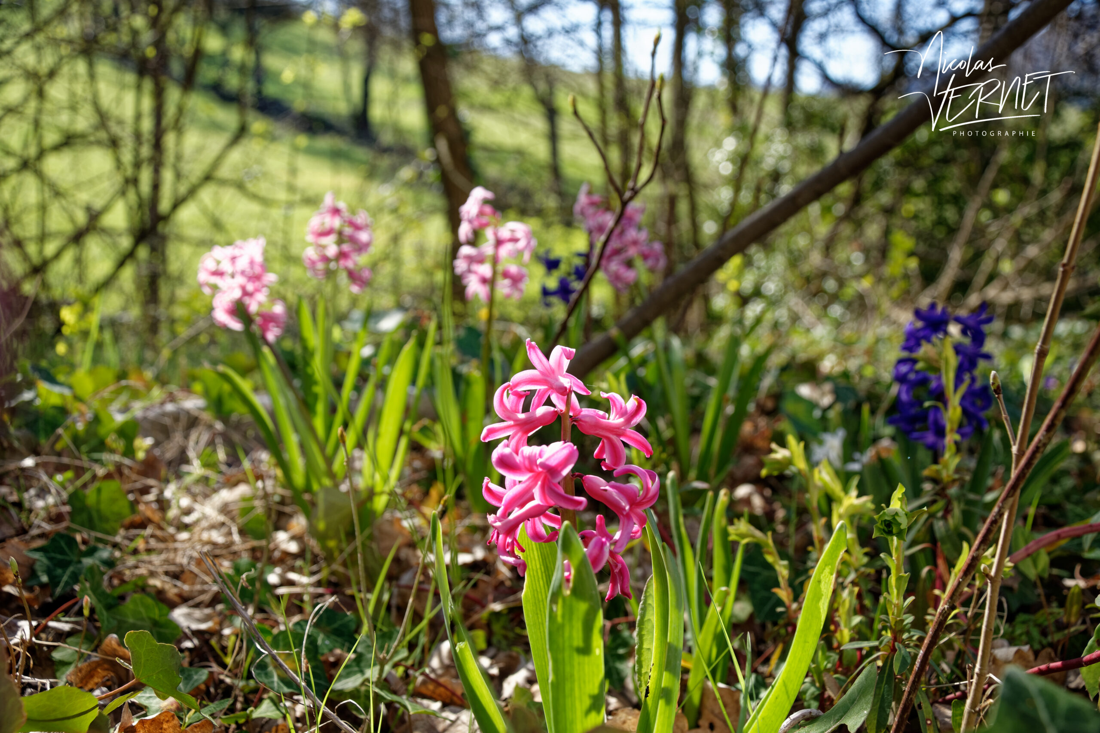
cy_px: 366
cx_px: 550
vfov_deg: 36.9
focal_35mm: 36
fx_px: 1100
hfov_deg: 53.1
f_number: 5.6
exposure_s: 1/125
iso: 200
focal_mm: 24
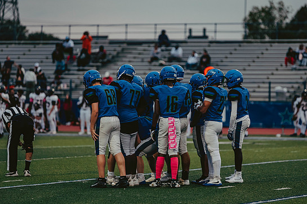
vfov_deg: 6.4
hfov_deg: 9.7
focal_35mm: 213
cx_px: 159
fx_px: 1816
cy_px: 101
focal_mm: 200
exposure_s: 1/1250
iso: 1600
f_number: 3.2
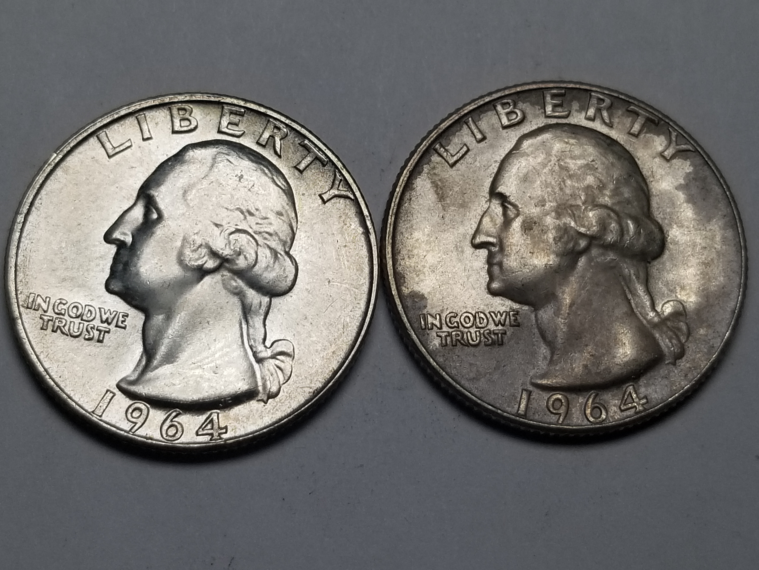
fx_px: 570
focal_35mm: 26
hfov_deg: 67.3
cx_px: 380
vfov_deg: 53.1
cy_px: 285
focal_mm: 4.25
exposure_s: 1/2770
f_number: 1.7
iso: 50
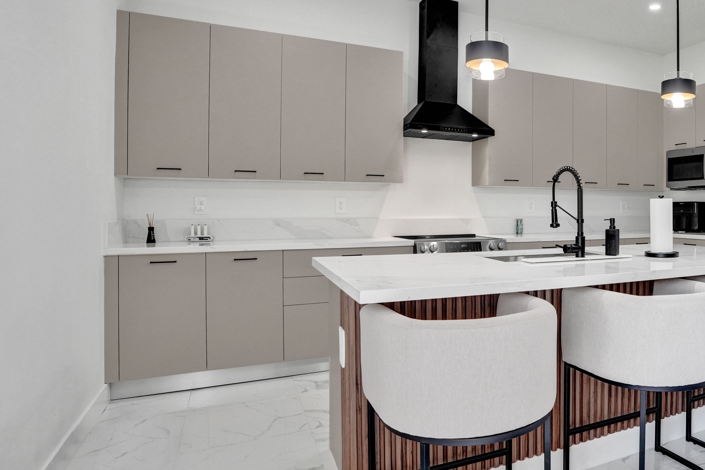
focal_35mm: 25
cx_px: 531
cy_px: 206
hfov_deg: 66.9
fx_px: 489
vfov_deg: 51.1
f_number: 5.6
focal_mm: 16
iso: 1600
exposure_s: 1/200
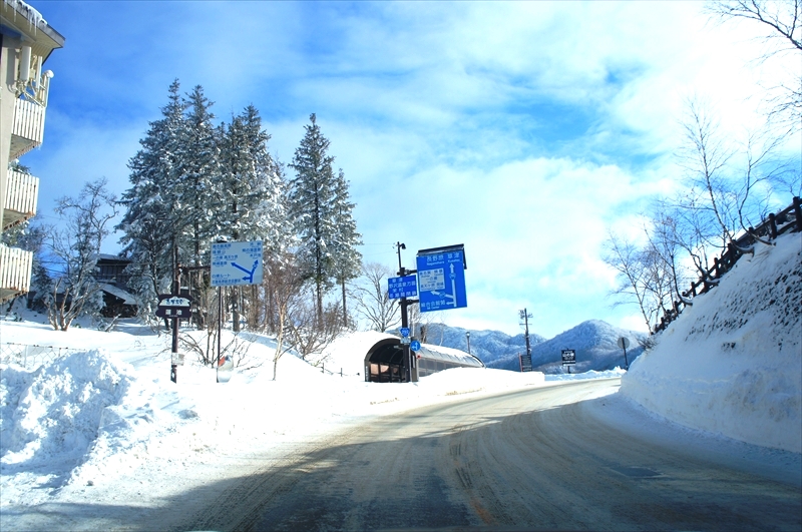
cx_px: 401
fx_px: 667
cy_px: 266
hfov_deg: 62.0
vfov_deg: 43.5
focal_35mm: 30
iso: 200
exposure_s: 1/500
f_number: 7.1
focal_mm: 20
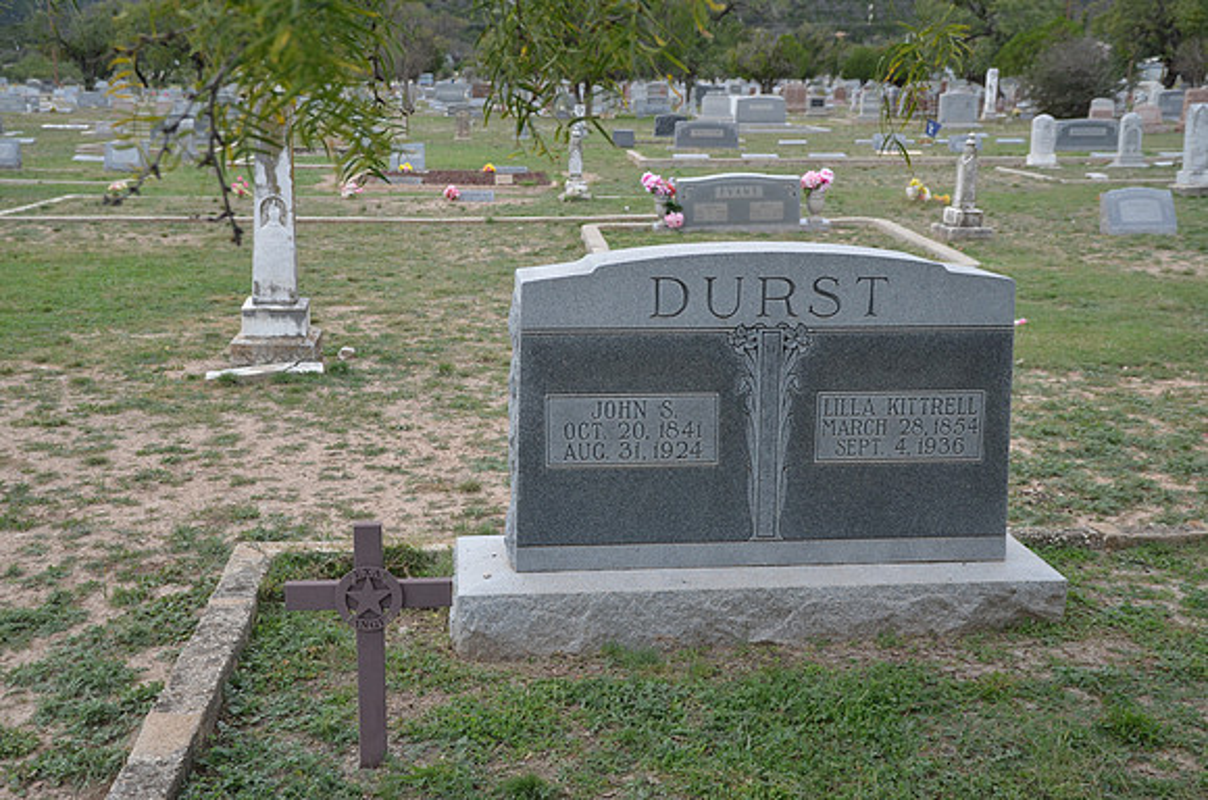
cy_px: 400
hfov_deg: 49.6
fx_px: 1306
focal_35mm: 39
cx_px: 604
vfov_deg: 34.1
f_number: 5.6
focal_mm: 26
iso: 400
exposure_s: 1/125
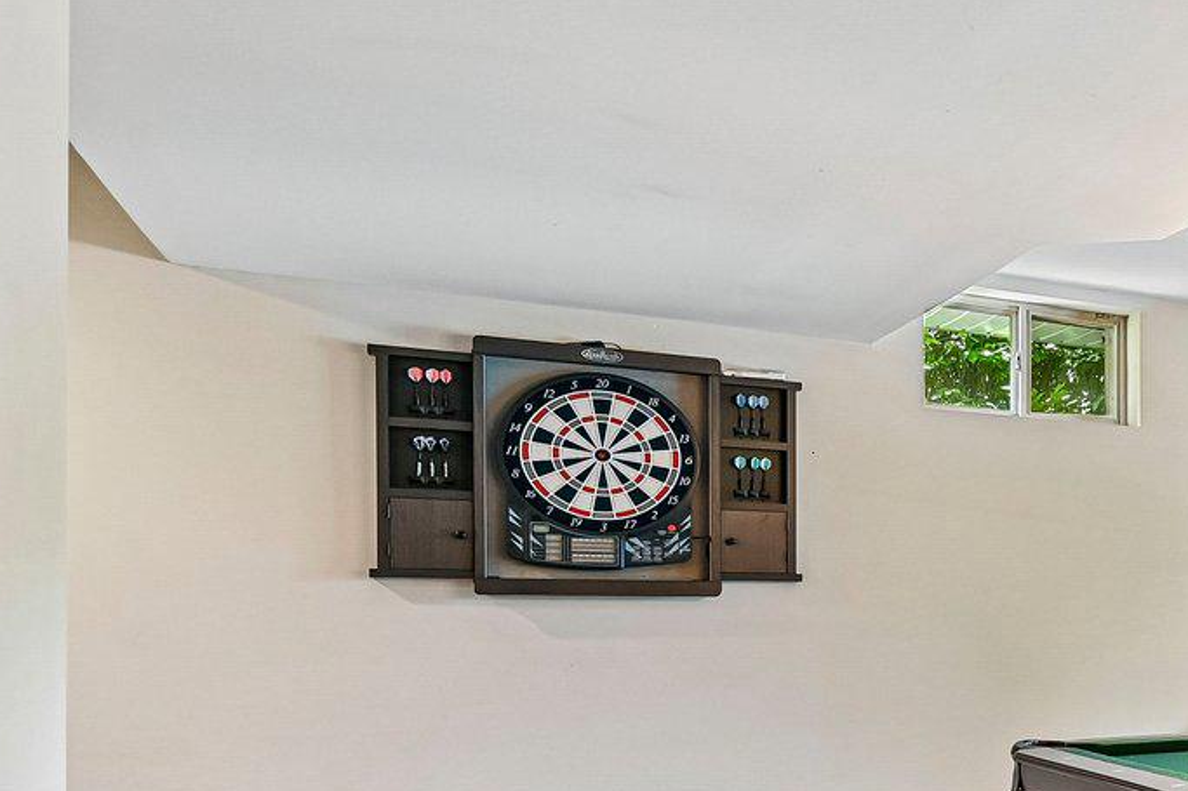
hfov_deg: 31.7
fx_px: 1386
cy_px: 608
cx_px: 1642
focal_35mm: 42
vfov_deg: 31.2
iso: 400
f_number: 8
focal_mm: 14
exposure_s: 1/8
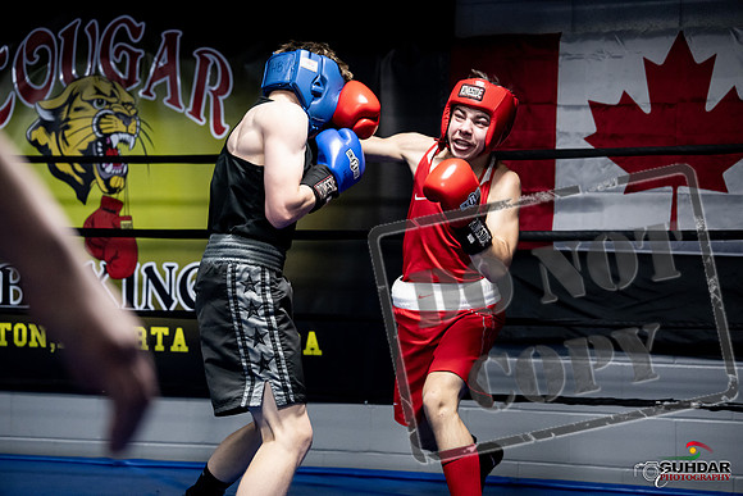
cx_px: 372
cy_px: 248
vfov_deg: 19.5
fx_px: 1445
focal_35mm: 70
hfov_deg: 28.8
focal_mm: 70
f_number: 2.8
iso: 8000
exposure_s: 1/1000
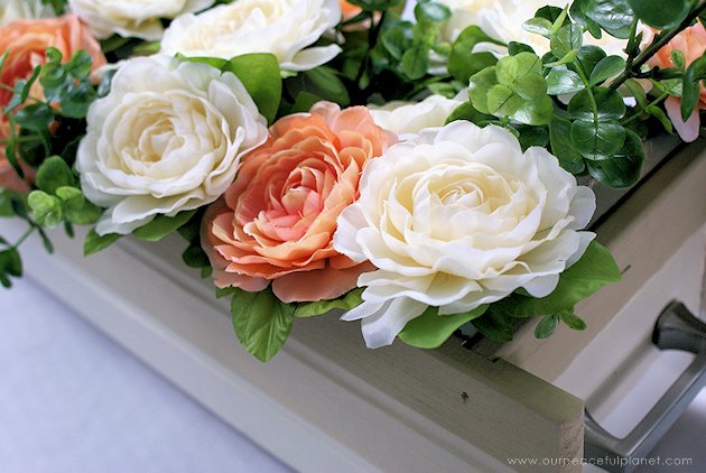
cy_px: 236
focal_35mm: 52
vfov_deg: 25.8
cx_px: 353
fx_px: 1031
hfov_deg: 37.8
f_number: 5.6
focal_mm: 35
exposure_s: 1/25
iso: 400
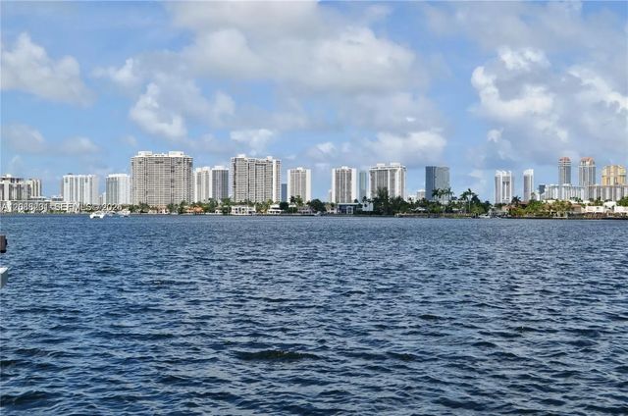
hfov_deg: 41.2
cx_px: 314
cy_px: 208
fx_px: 836
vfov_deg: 28.0
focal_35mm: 48
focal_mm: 32
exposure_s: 1/320
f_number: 9
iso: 100
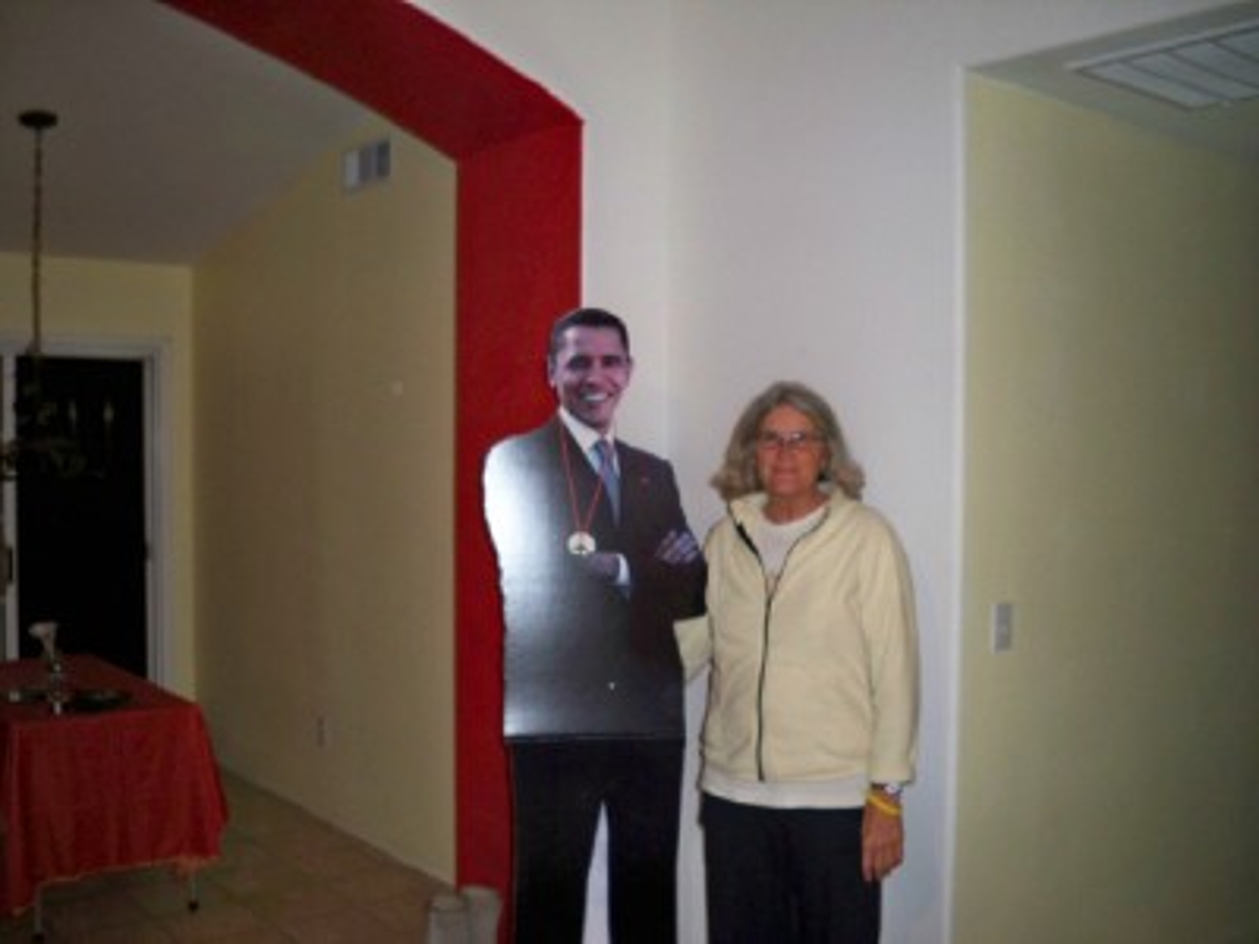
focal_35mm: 35
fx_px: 1273
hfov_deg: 52.6
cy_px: 472
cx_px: 630
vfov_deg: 40.7
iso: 200
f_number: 3.1
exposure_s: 1/60
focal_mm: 6.3
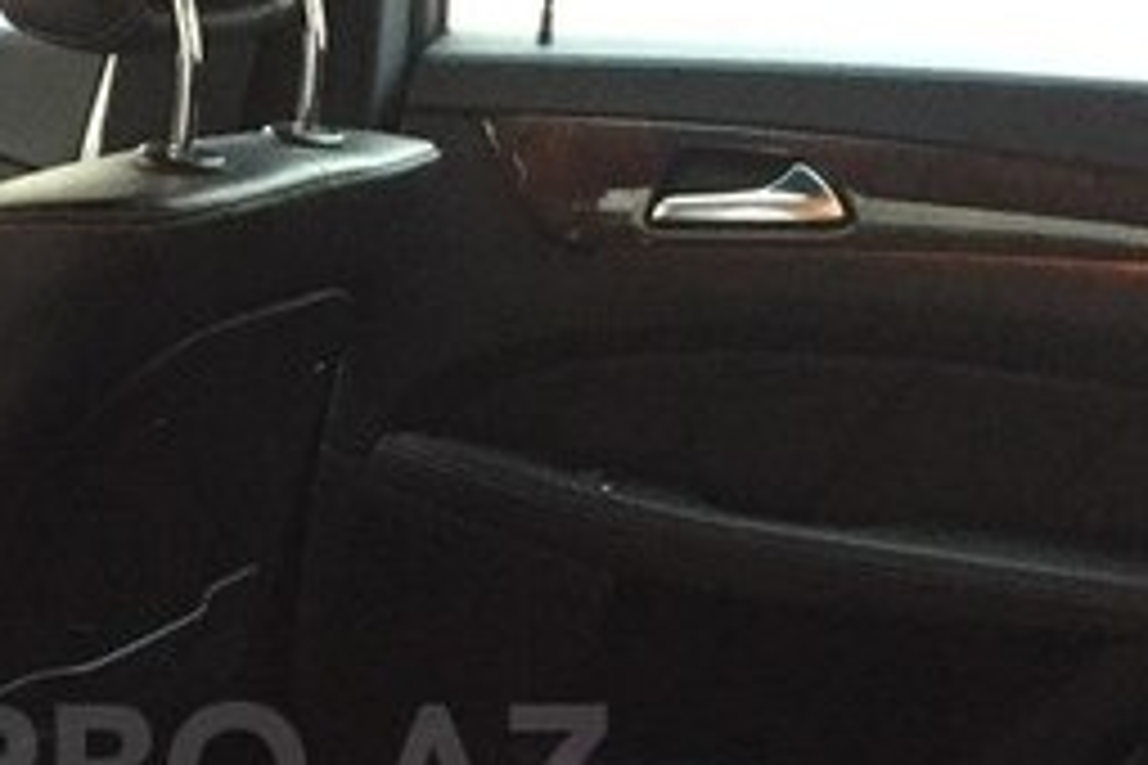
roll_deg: -3.6
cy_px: 772
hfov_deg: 25.3
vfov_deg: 17.1
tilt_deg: -18.4
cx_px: 149
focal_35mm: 78
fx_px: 2487
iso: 320
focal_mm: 4.15
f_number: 2.2
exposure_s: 1/17
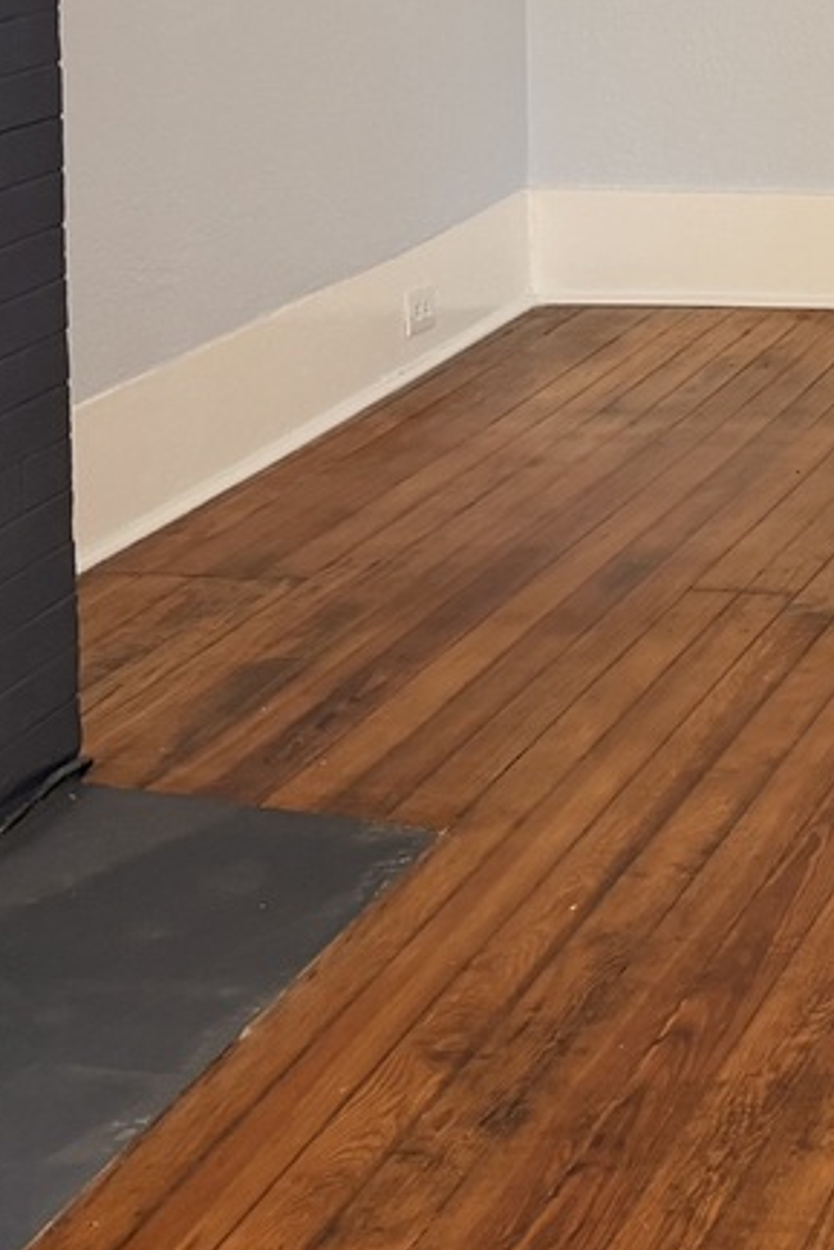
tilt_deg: -1.7
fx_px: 2882
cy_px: -211
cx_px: 1226
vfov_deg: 22.7
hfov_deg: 15.3
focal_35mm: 83
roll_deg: +0.0
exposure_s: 1/81
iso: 200
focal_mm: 6.76
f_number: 1.78
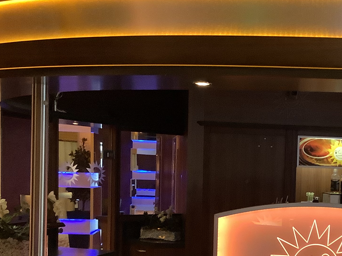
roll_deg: -1.5
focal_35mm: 70
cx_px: 286
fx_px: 692
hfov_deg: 27.1
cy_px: 223
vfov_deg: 20.6
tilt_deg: -4.8
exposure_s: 1/25
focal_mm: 3.3
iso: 500
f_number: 2.4
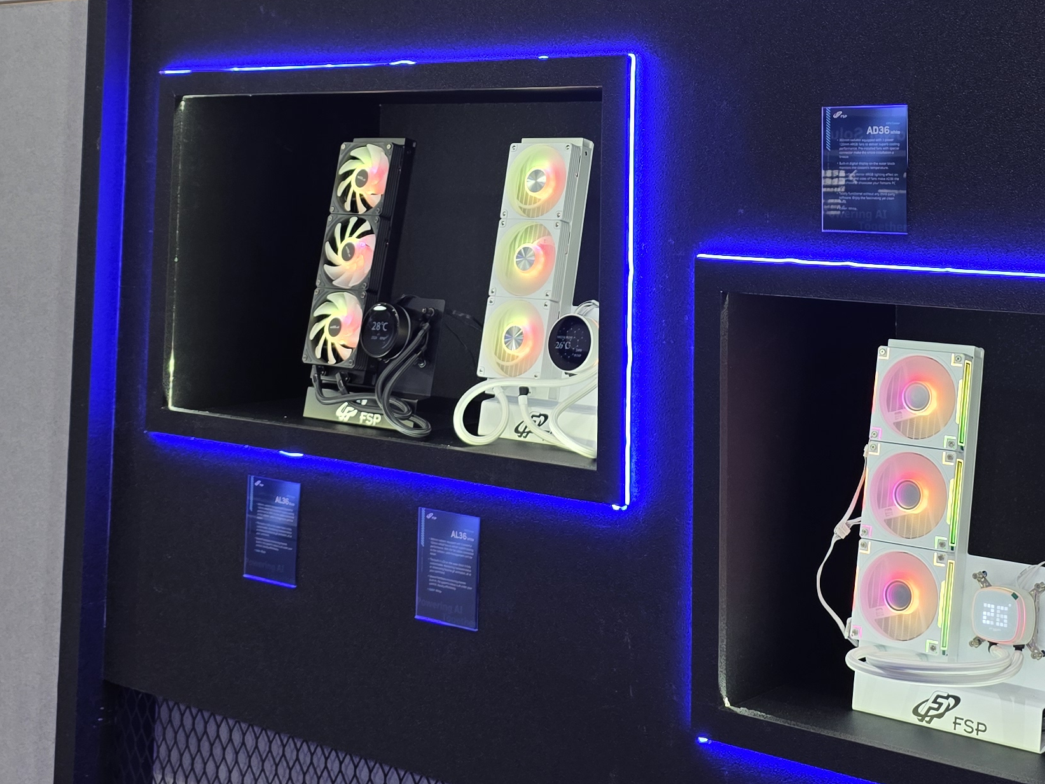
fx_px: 1690
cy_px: 50
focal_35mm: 56
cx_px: 526
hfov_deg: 34.4
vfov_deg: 25.2
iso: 64
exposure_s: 1/120
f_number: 1.7
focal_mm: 6.3
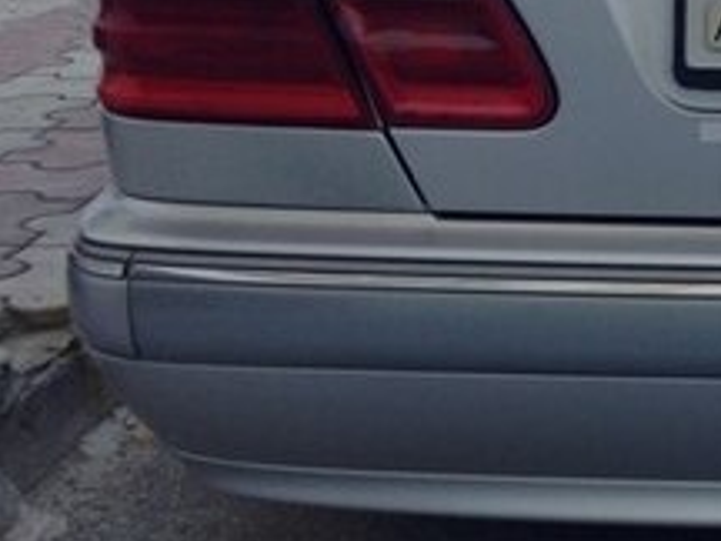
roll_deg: +0.0
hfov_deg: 17.7
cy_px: 172
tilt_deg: -14.6
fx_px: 2104
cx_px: 1041
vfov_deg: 14.6
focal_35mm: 101
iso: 50
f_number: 2.4
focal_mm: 4.12
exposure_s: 1/120
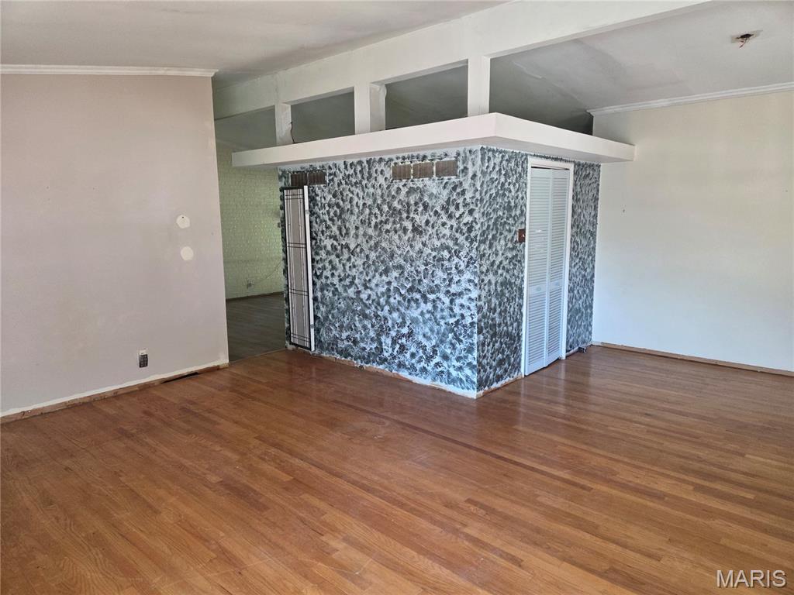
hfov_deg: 73.9
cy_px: 298
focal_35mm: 23
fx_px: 528
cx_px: 397
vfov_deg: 58.9
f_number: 1.8
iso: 320
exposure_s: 1/120
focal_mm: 5.4
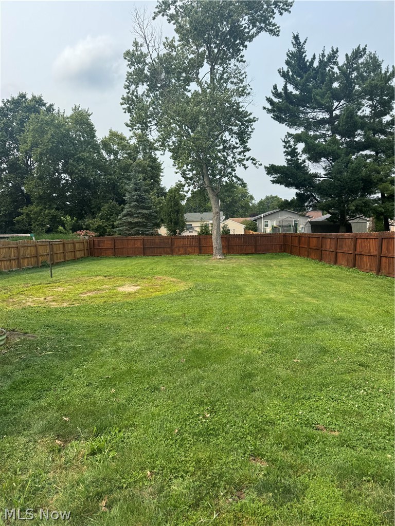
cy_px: 263
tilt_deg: -6.0
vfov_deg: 71.6
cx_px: 198
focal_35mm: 24
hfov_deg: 56.8
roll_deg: +1.7
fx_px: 365
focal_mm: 6.76
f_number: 1.78
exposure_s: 1/2331
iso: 80
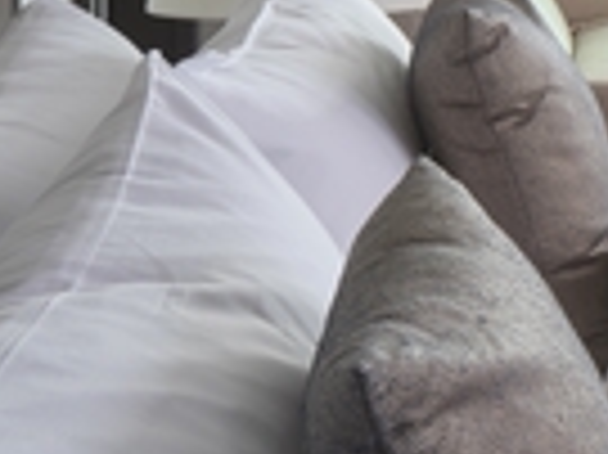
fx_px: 1983
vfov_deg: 12.9
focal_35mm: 113
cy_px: -13
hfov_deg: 11.4
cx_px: 1765
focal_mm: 24
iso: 200
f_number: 10
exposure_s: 1/13
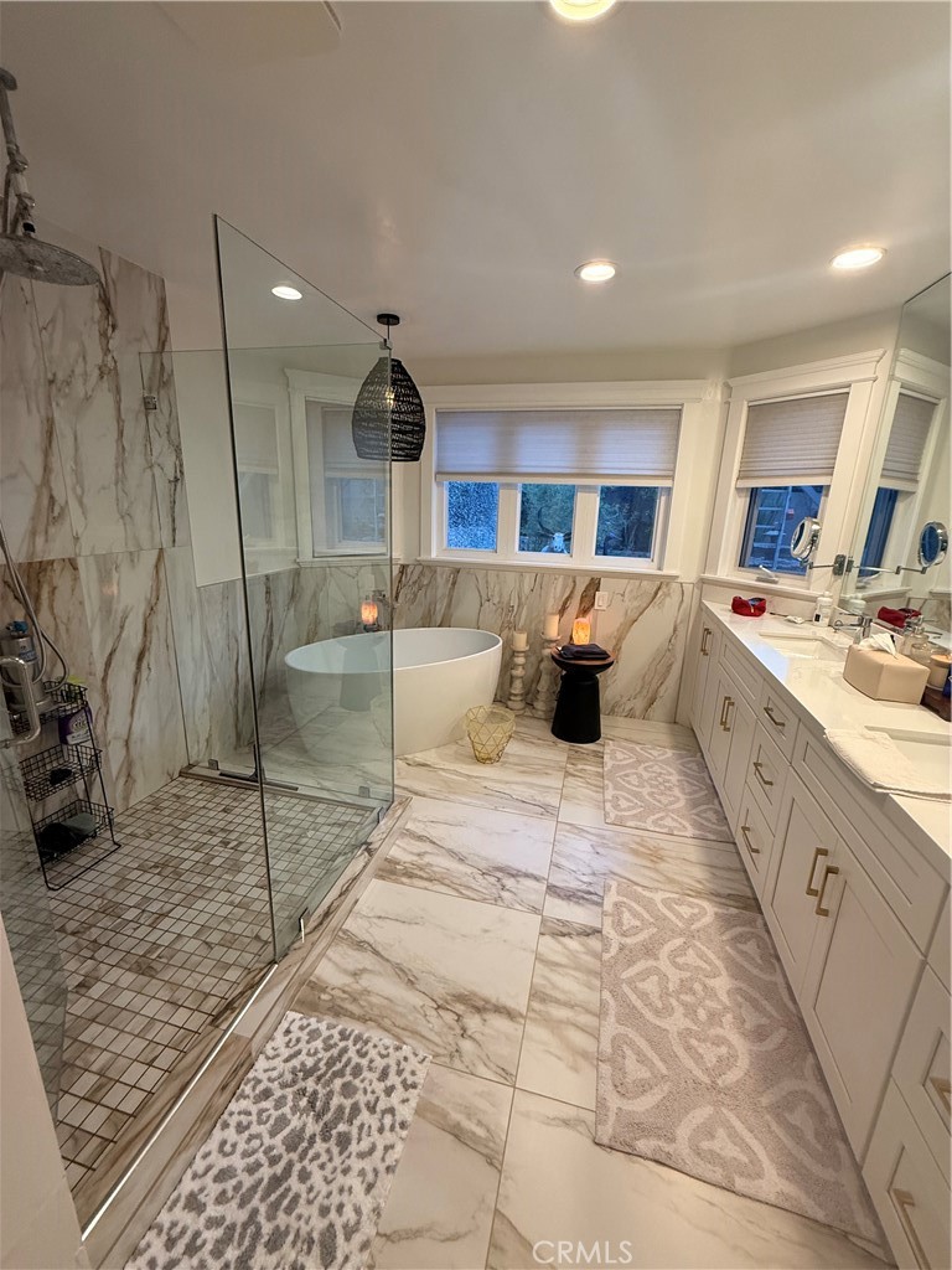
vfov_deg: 102.1
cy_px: 635
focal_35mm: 14
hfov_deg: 85.7
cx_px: 476
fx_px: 513
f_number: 2.2
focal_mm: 2.22
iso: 250
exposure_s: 1/120
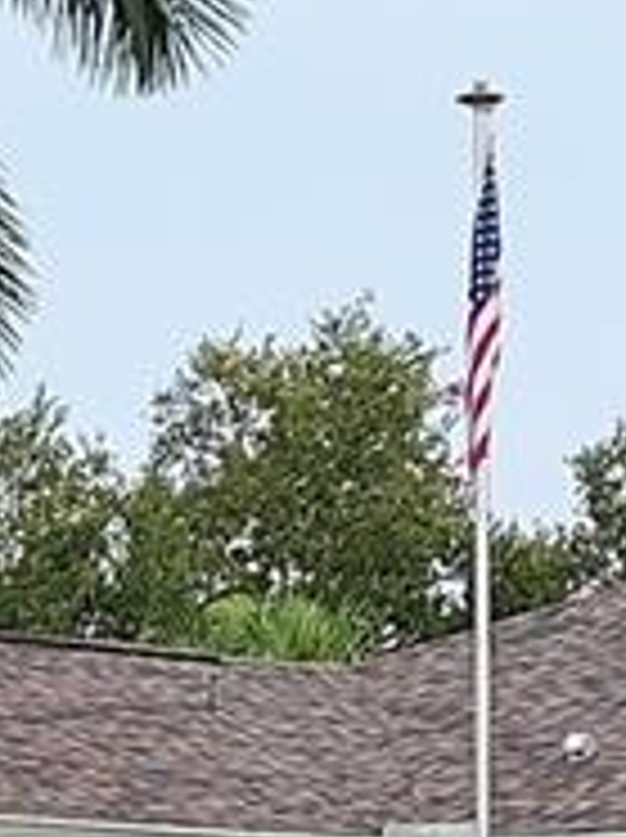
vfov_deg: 11.5
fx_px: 3746
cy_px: 1656
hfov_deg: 9.3
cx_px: -257
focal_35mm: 155
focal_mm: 4.6
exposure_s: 1/176
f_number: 1.8
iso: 40
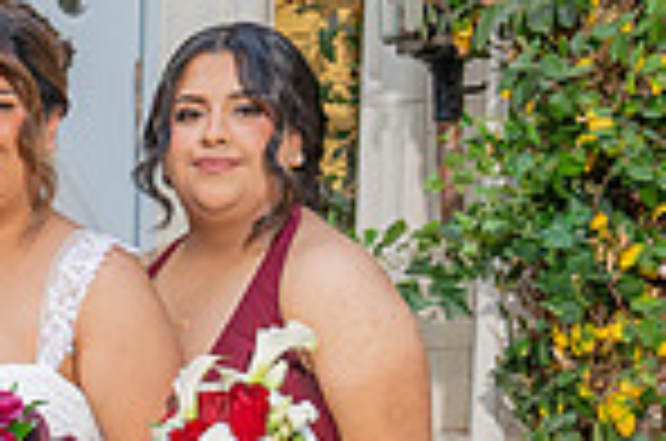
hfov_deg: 15.8
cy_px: 583
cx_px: -257
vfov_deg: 10.9
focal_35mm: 122
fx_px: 2252
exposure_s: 1/200
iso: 200
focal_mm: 30.5
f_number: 4
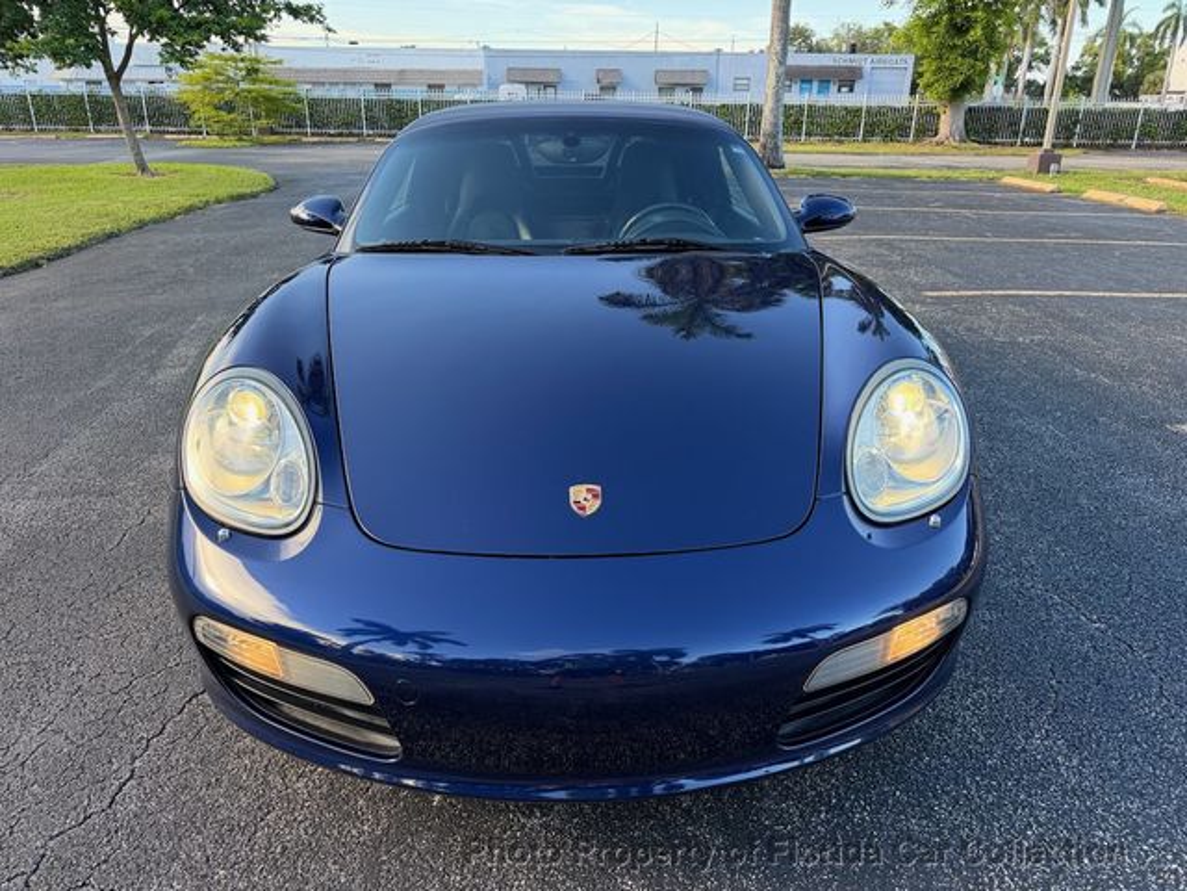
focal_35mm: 24
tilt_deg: -22.2
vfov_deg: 56.8
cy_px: 446
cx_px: 594
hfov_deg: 71.6
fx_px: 823
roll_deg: -0.8
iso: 64
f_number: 1.78
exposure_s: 1/166
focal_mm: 6.76
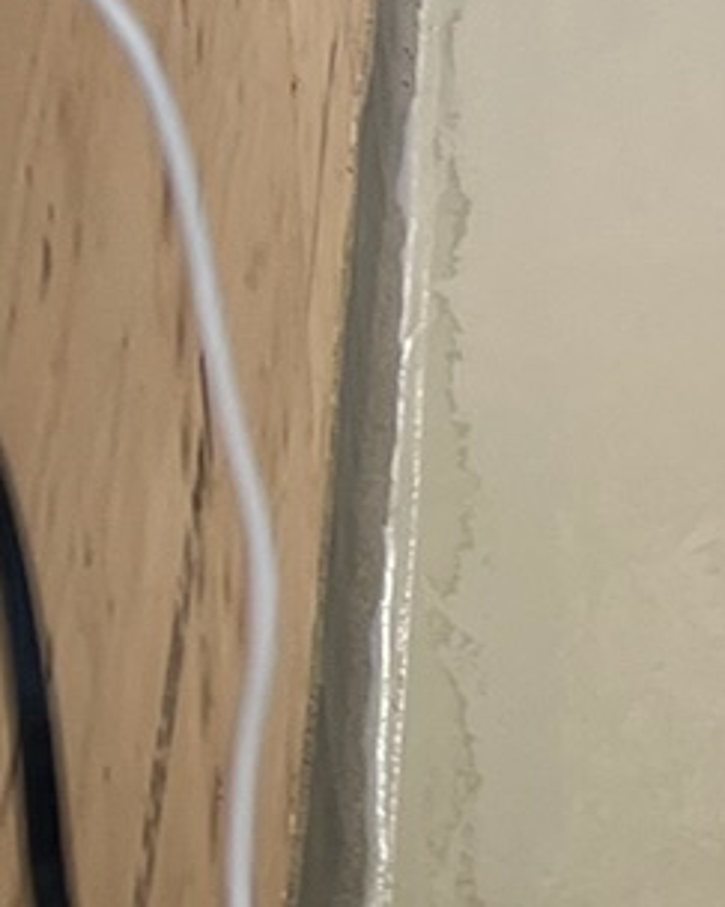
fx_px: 4589
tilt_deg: -23.5
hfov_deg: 8.0
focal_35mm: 171
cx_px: 2005
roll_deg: -4.6
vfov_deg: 11.3
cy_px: 671
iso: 80
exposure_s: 1/60
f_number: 1.5
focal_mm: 5.7
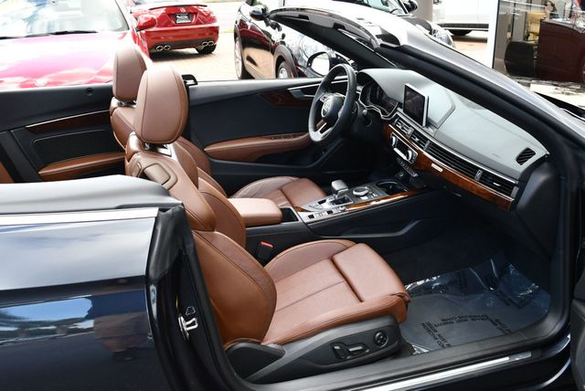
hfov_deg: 53.1
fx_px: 586
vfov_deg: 36.9
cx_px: 292
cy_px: 196
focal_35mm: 36
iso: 400
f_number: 5
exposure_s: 1/250
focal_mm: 18
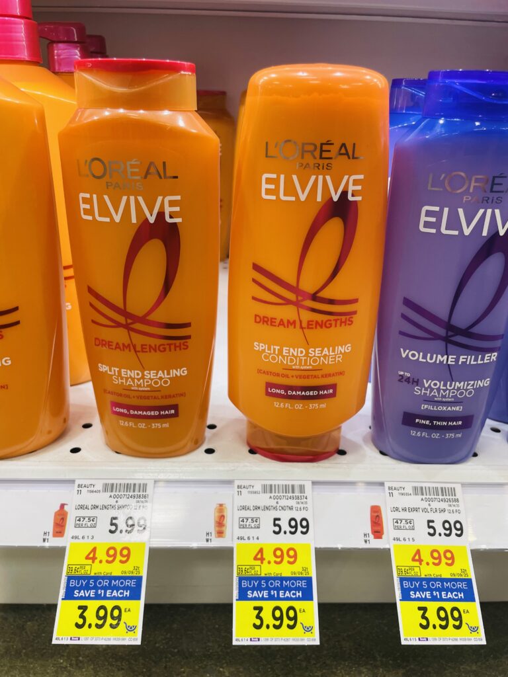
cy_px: 338
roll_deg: -1.1
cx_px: 254
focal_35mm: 26
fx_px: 509
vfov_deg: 67.3
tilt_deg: -24.0
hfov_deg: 53.1
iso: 80
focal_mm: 4.2
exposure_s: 1/120
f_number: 1.6
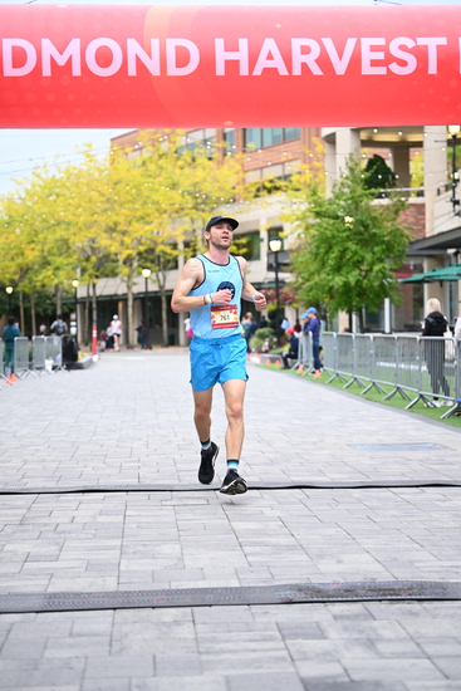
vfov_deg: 28.8
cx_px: 230
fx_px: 1344
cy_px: 346
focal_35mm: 70
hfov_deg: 19.5
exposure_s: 1/1250
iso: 1250
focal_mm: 70
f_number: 2.8
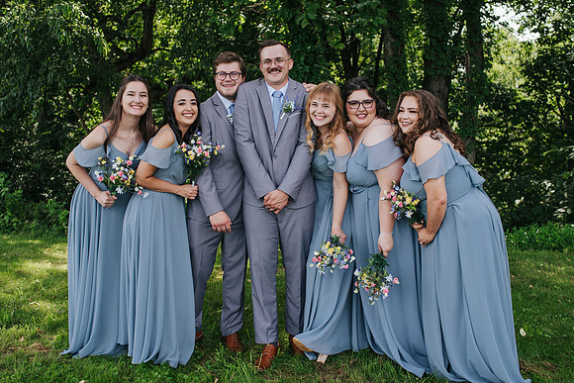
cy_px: 174
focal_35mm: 39
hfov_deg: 49.5
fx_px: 622
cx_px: 278
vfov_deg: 34.2
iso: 125
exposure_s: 1/400
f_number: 3.2
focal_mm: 35
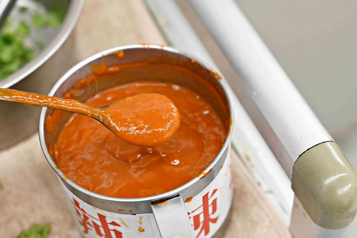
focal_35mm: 75
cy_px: 119
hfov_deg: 27.0
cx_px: 178
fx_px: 744
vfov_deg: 18.2
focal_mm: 50
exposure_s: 1/200
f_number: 3.2
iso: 2800
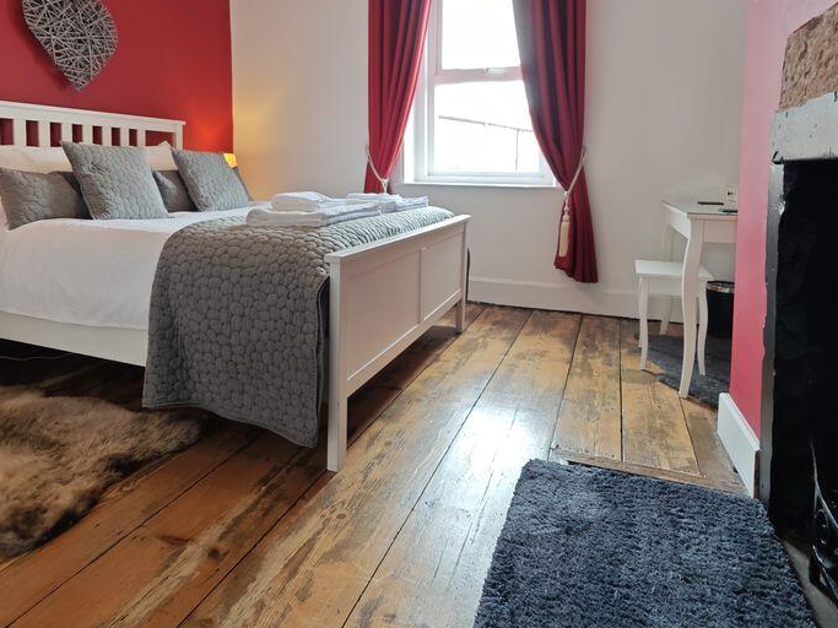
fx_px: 508
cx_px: 395
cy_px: 204
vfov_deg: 61.7
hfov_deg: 78.9
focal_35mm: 21
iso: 50
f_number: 1.8
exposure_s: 1/50
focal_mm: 2.03
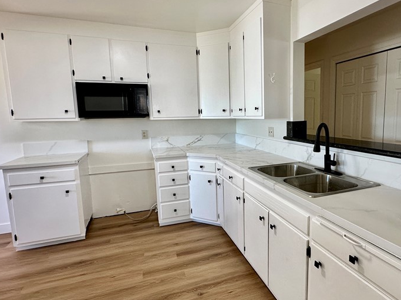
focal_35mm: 21
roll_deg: +1.4
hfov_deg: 78.3
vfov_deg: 63.4
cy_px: 144
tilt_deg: -6.3
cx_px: 237
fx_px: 243
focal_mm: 2.22
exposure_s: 1/120
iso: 160
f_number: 2.2
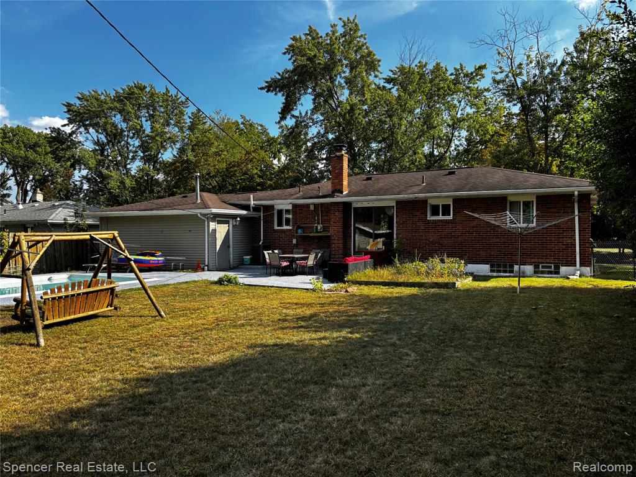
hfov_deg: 67.3
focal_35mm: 26
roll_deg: +0.1
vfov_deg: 53.1
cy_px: 238
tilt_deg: -1.5
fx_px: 478
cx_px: 318
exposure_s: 1/1458
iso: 50
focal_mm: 5.96
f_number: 1.6
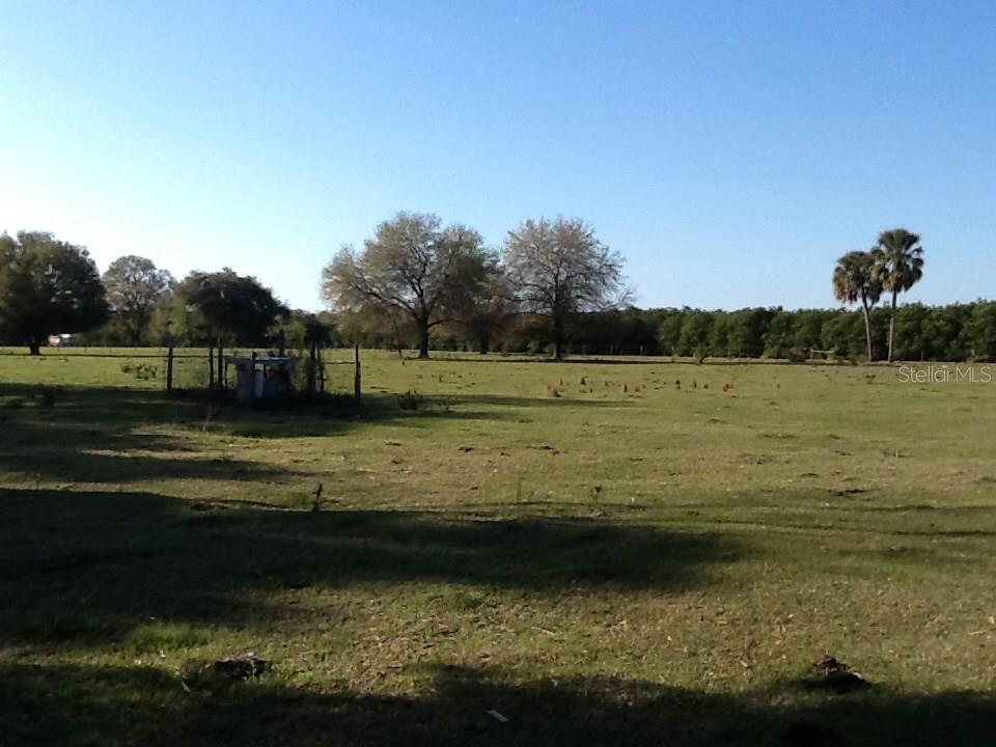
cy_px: 374
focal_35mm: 44
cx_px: 498
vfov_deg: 32.9
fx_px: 1266
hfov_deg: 42.9
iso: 40
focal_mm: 2.03
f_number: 2.4
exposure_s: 1/990
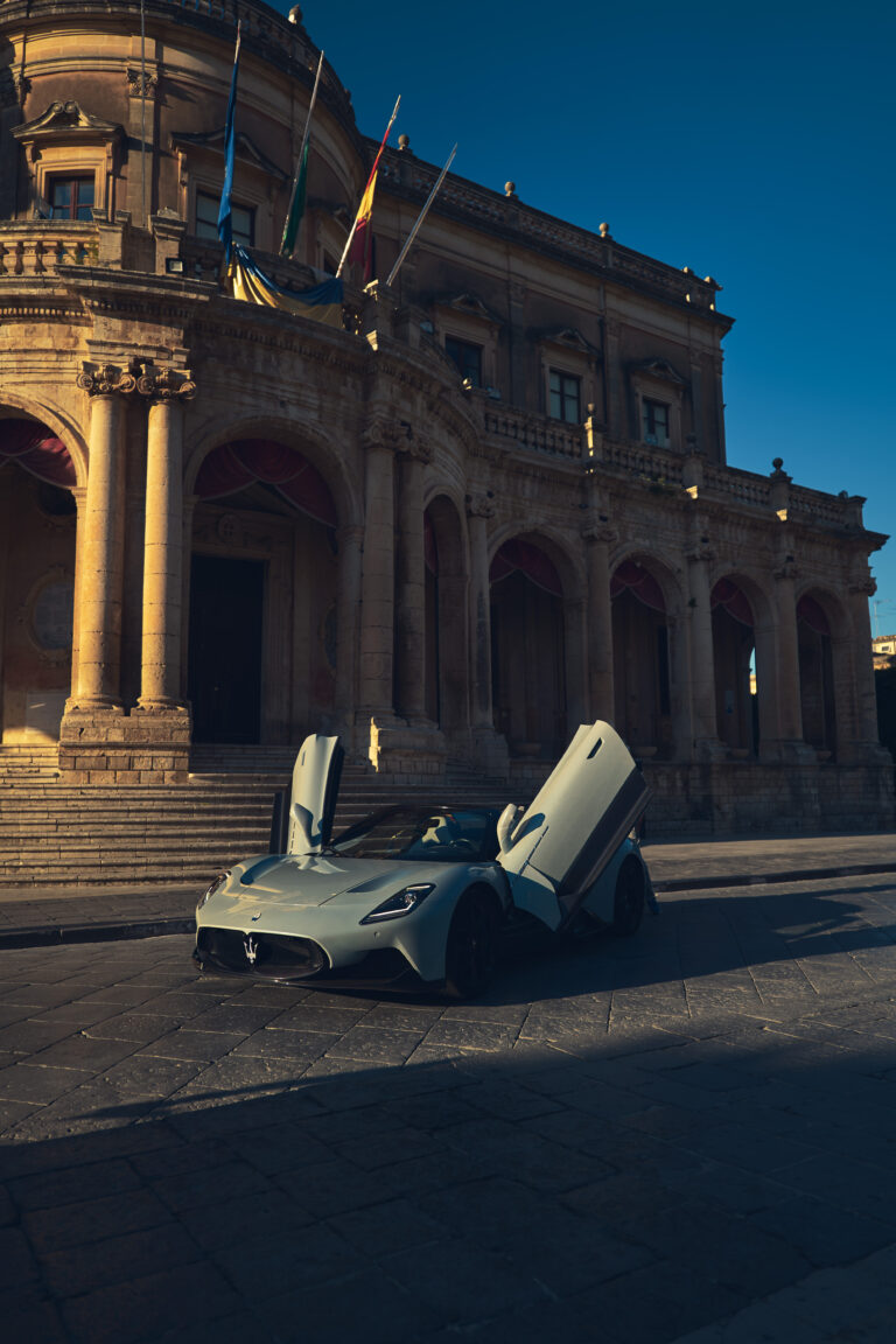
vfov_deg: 73.7
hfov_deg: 53.1
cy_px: 672
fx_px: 896
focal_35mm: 24
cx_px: 448
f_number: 2.9
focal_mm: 24
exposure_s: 1/500
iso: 50
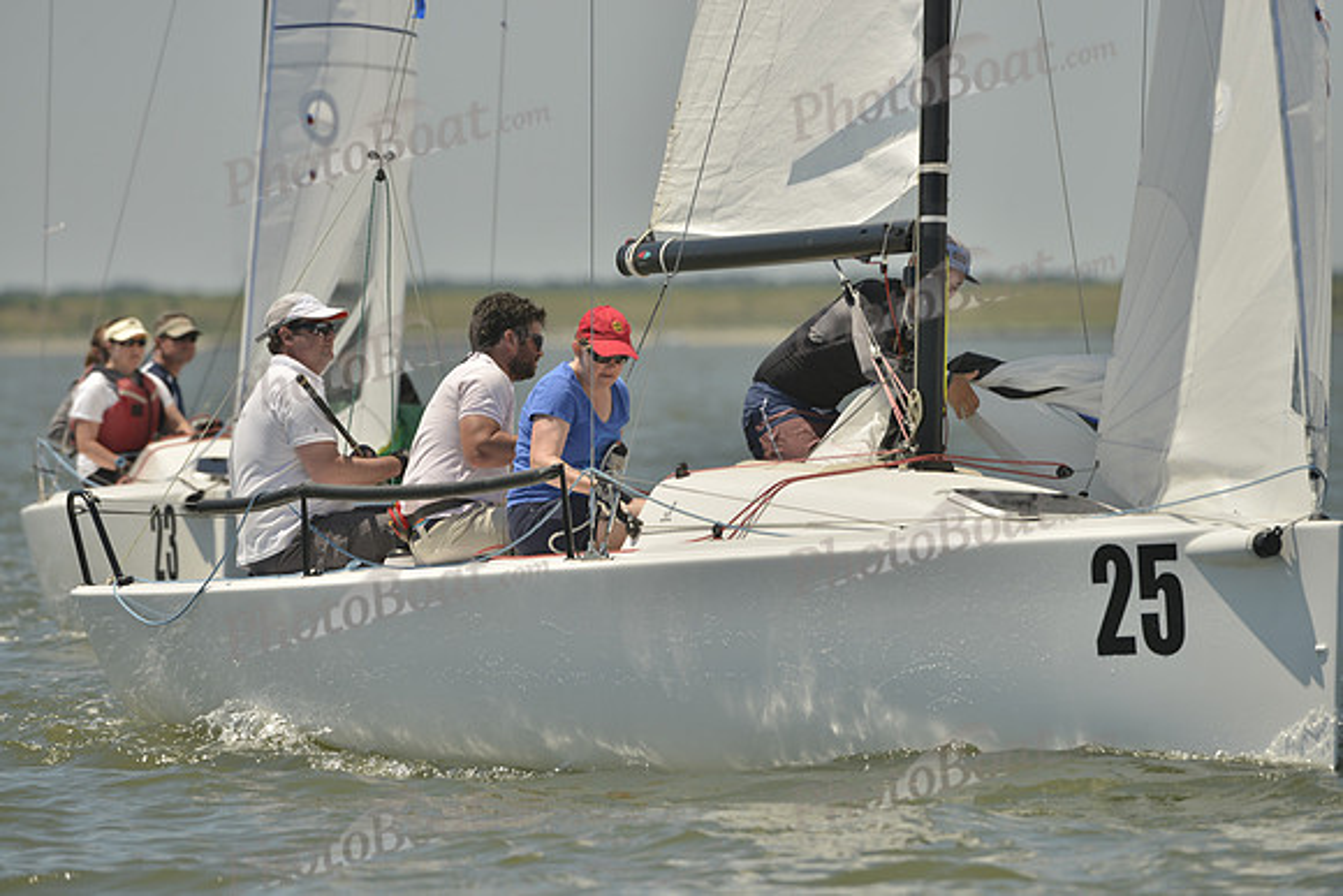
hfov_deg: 5.2
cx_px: 672
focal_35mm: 400
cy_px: 448
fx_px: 14925
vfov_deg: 3.4
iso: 200
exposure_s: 1/1250
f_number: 7.1
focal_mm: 400
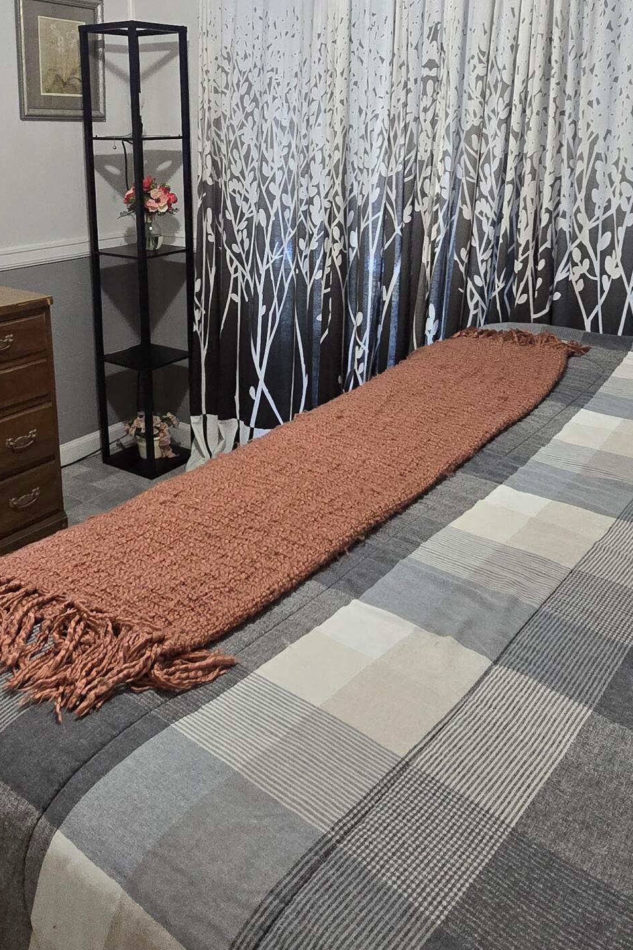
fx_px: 765
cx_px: 297
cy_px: 318
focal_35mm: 29
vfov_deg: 62.1
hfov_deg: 44.9
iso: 500
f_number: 2.2
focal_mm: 2.2
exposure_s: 1/60.2
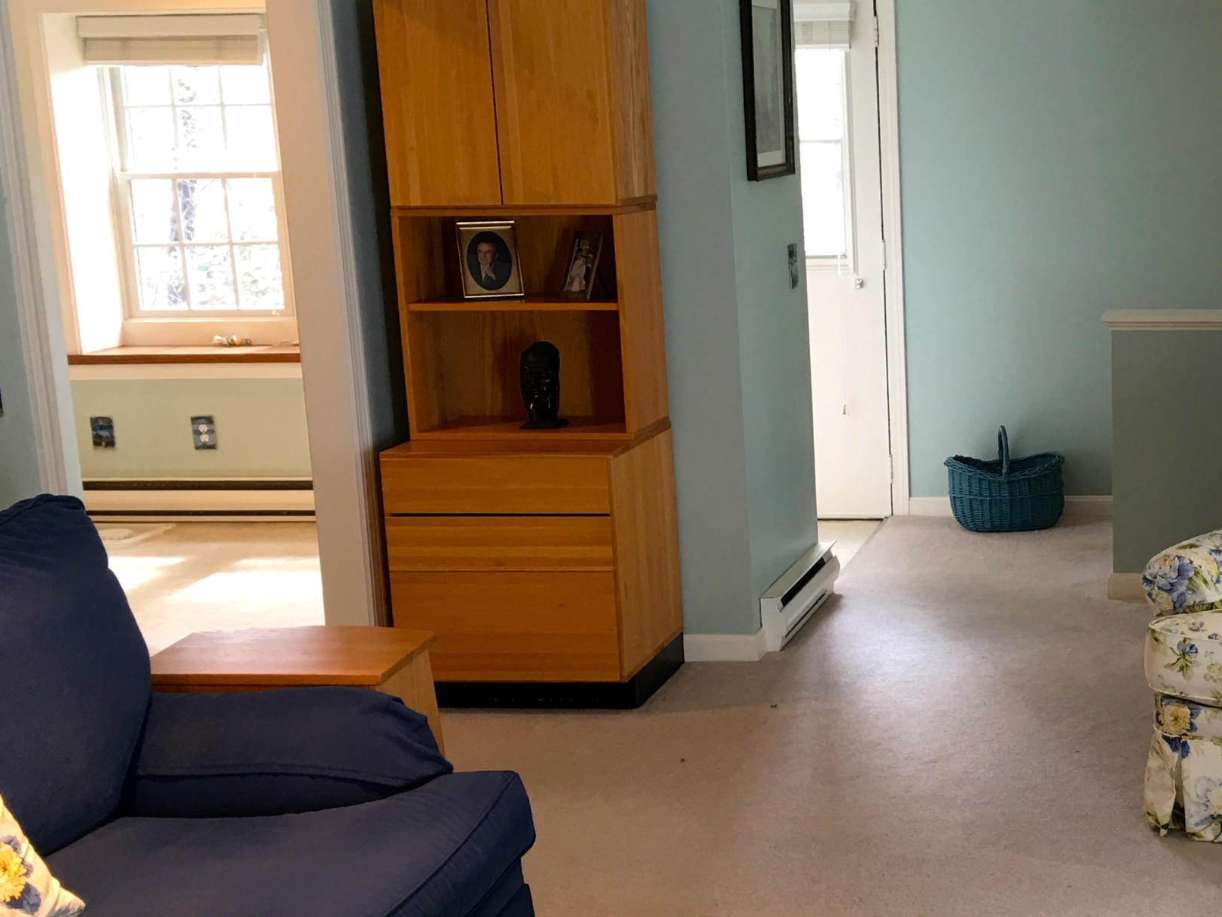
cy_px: 490
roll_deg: +0.9
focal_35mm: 54
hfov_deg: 33.7
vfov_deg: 27.0
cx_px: 1087
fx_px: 1906
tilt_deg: -9.9
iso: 25
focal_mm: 4.15
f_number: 2.2
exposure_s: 1/15
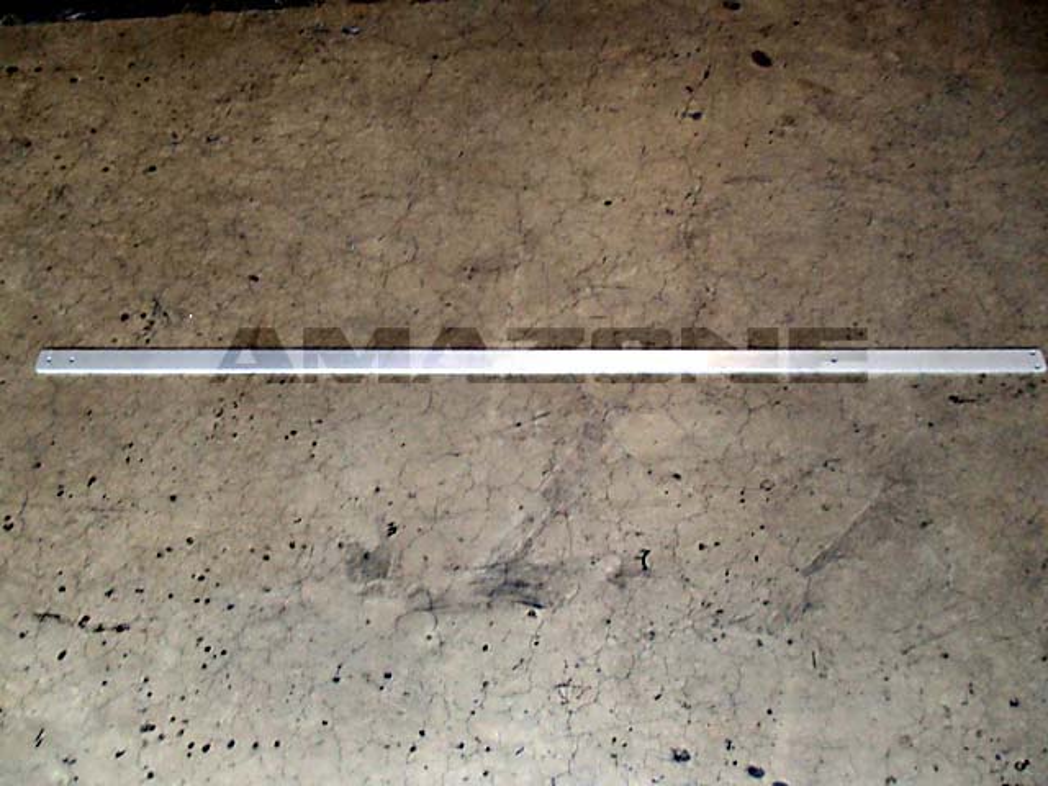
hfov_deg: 49.0
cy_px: 393
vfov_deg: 37.7
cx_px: 524
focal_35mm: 38
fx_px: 1150
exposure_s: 1/40
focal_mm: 6.83
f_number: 4.6
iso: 200
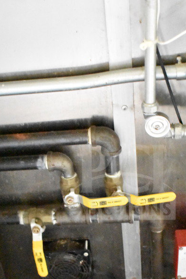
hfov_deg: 21.6
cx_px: 122
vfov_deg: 31.8
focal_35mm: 63
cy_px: 182
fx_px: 486
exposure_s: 1/20
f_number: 4
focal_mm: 27
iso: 25600
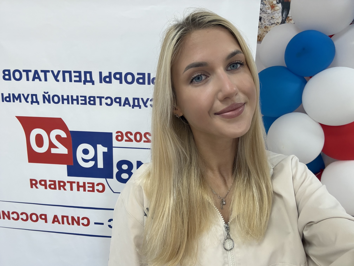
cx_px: 177
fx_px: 235
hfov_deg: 73.9
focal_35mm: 23
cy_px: 133
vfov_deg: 58.9
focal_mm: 2.69
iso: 80
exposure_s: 1/63
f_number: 1.9
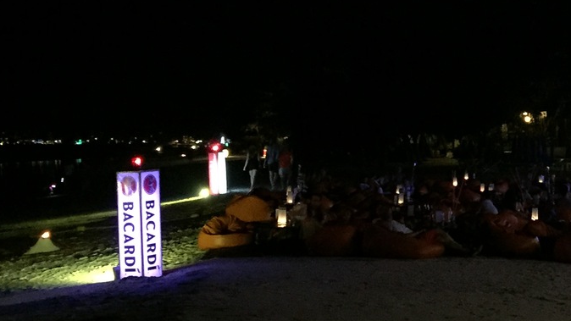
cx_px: 534
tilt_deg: +3.4
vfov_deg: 16.0
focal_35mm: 75
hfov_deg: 27.1
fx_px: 1135
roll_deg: -0.5
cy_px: 64
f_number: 2.2
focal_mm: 4.15
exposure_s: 1/15
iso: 640
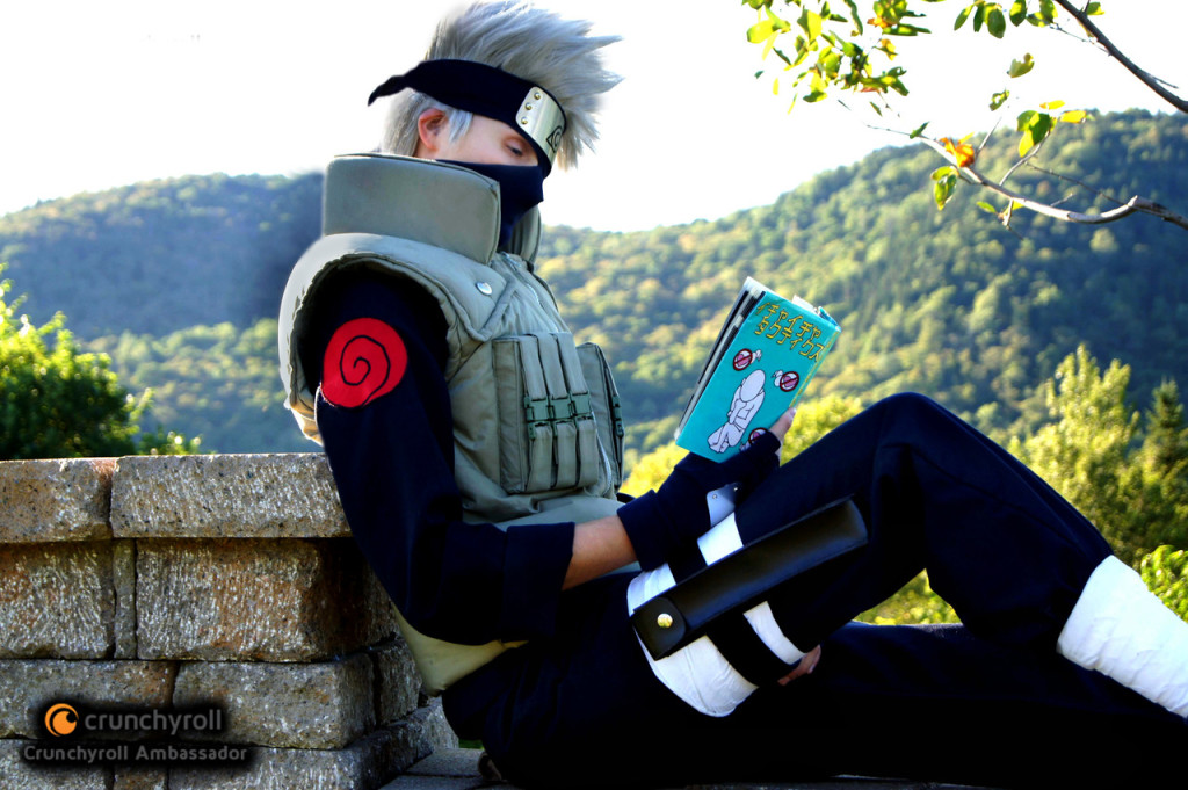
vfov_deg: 18.2
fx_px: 2473
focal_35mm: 75
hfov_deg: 27.0
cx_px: 594
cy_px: 395
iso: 100
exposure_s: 1/80
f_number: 5.6
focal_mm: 50
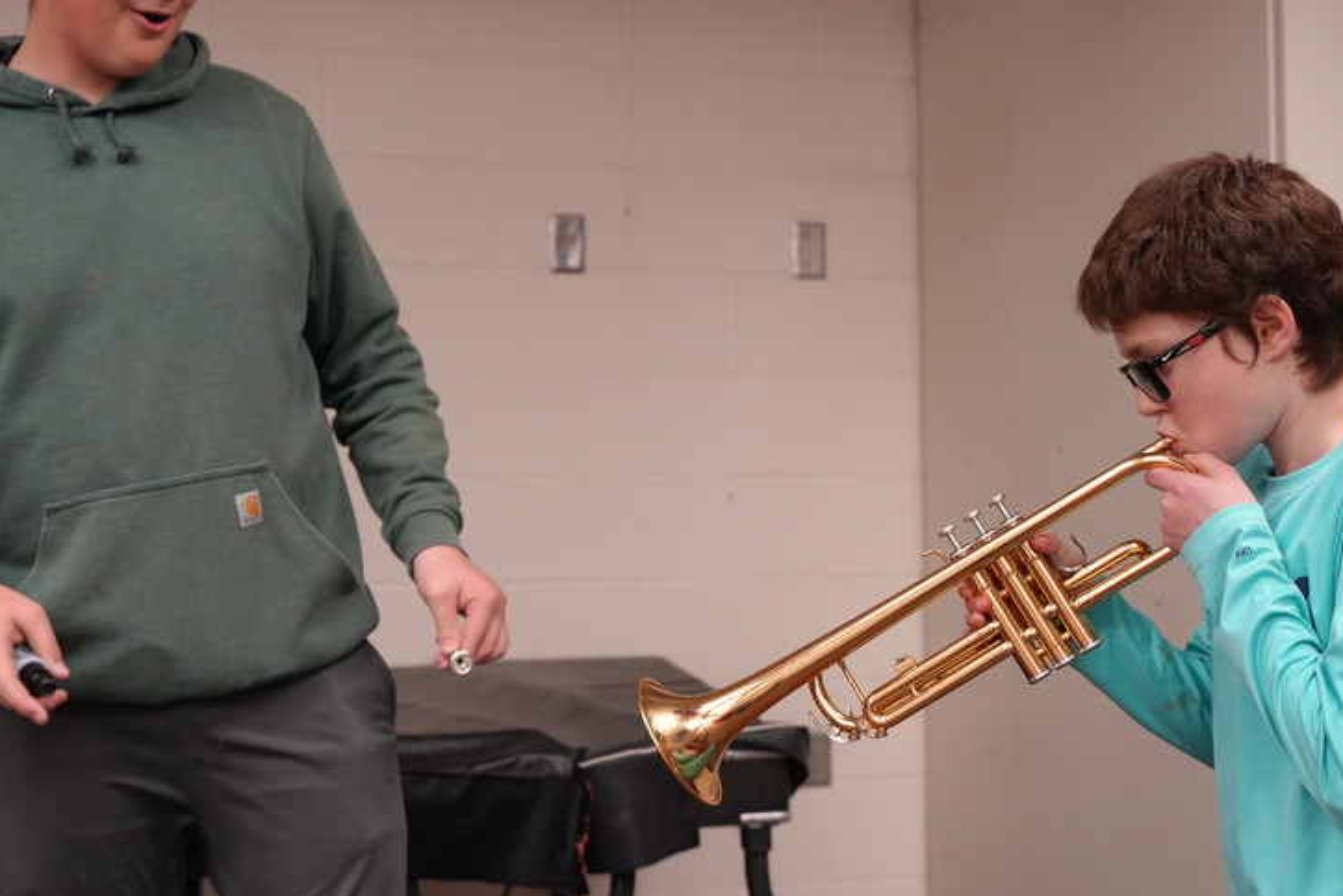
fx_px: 2164
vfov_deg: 23.4
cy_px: 394
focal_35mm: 58
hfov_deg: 34.4
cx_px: 590
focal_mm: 41
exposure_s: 1/160
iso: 4000
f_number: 4
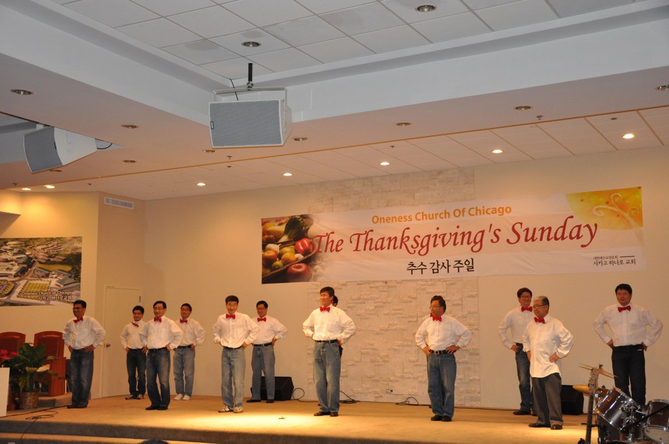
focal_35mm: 45
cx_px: 334
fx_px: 835
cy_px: 222
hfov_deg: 43.7
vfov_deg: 29.8
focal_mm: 30
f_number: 5
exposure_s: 1/60
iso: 1600
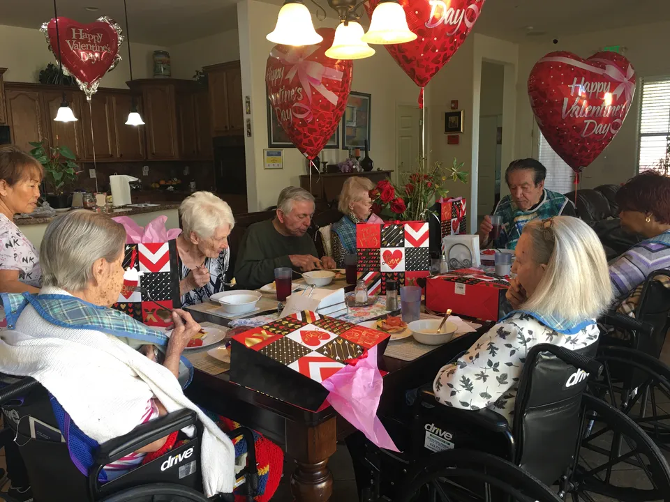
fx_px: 561
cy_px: 251
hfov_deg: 61.7
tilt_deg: -8.9
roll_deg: +1.3
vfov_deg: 48.2
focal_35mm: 29
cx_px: 335
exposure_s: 1/30
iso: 32
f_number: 2.2
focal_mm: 4.2
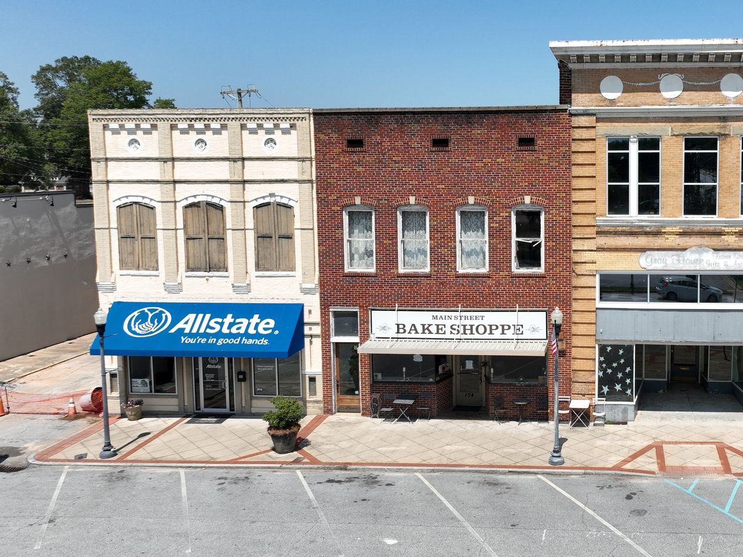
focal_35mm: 38
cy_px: 248
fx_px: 815
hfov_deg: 47.1
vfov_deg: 37.6
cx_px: 560
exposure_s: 1/1600
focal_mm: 12.29
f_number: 2.8
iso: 100
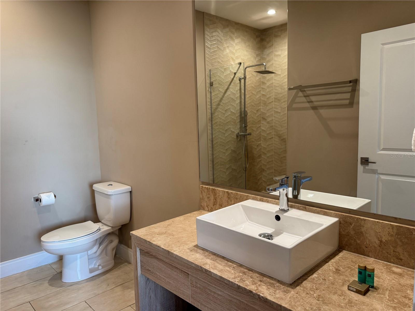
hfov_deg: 71.6
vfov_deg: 56.8
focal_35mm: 24
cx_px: 208
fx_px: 288
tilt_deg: -6.9
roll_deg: +1.5
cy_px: 156
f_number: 1.78
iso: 200
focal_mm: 6.76
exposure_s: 1/120
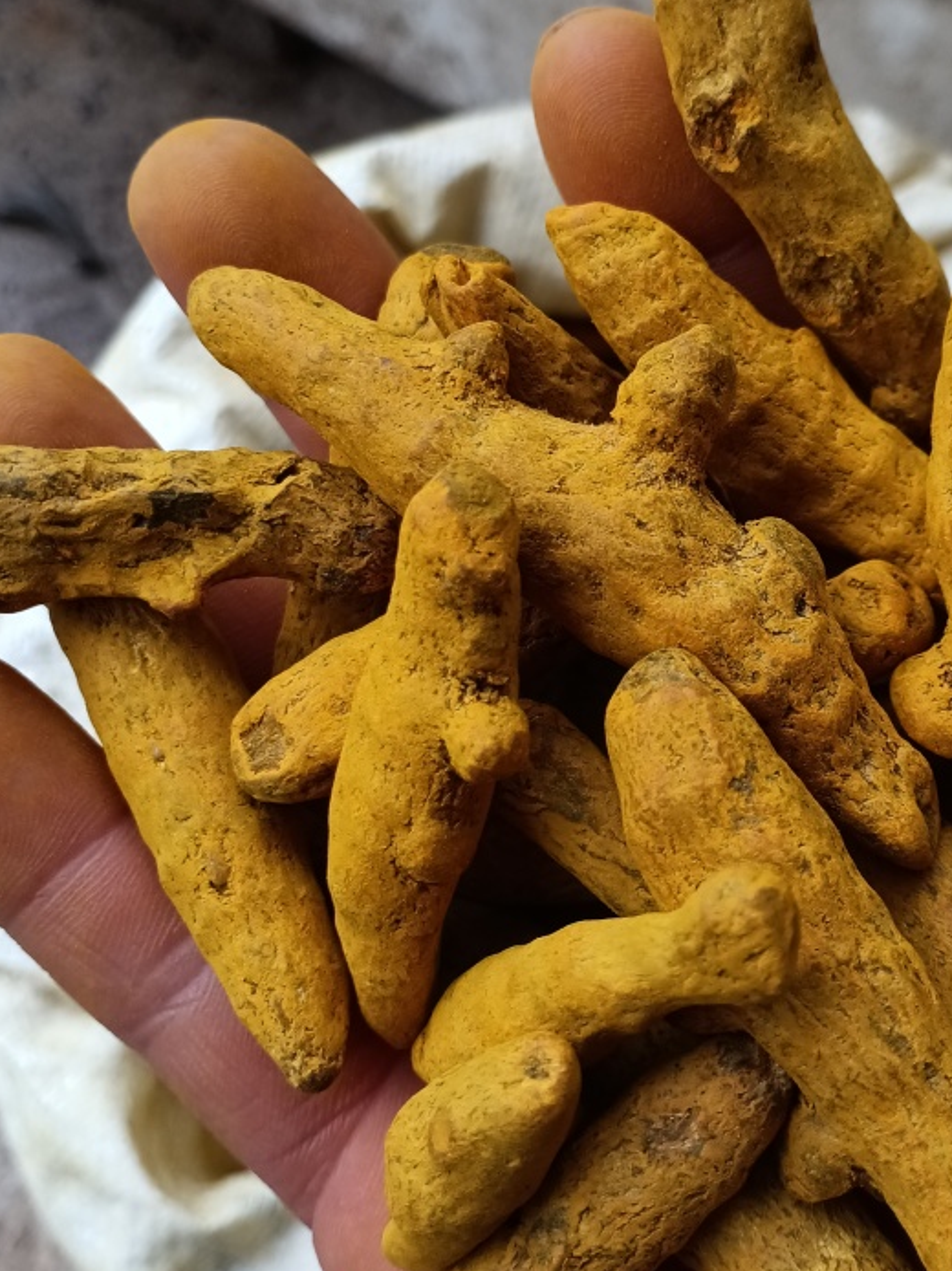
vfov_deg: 46.7
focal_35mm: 40
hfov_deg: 35.5
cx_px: 652
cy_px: 574
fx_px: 1468
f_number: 1.8
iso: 119
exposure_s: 1/120
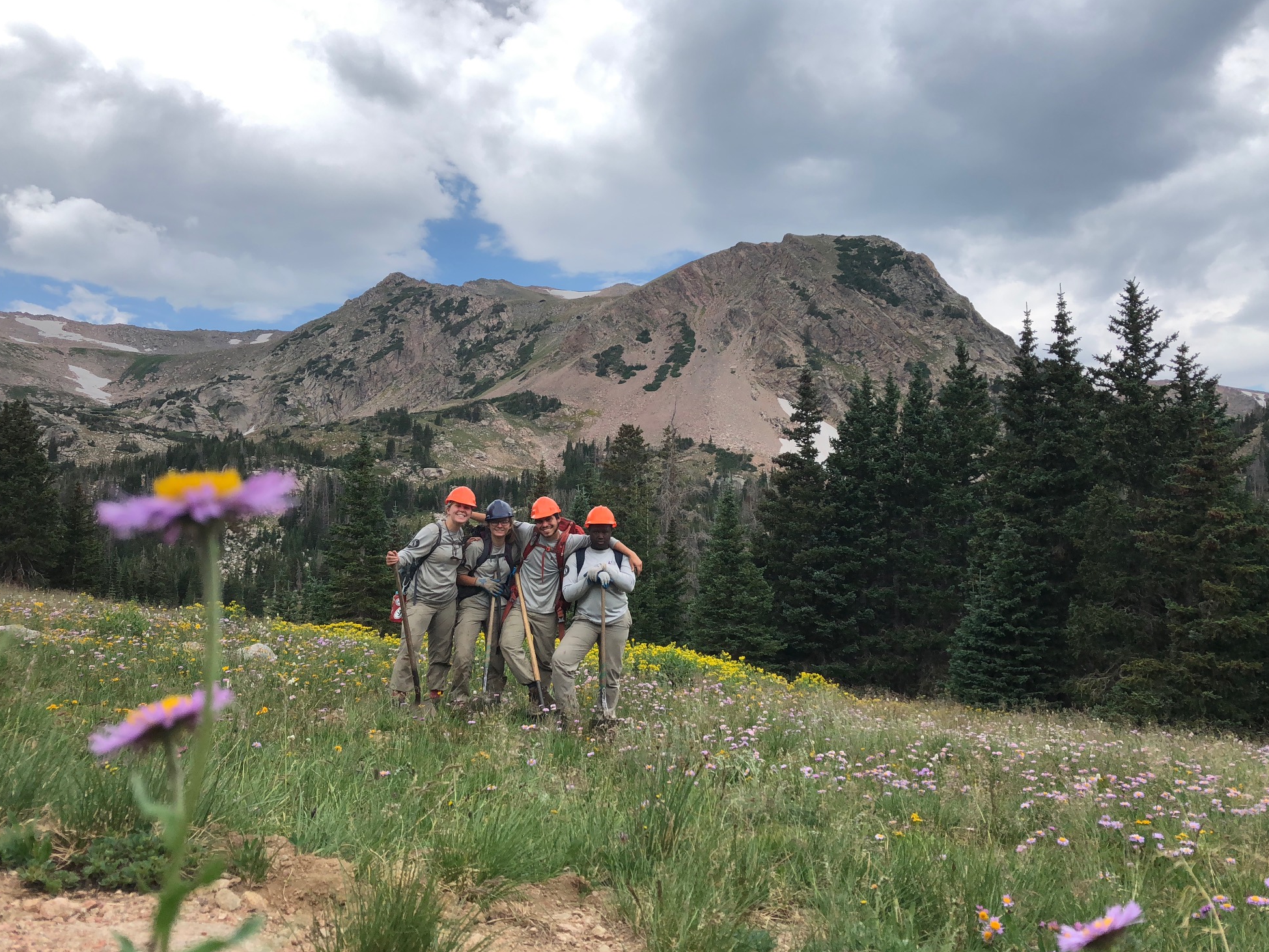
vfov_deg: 46.8
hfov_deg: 60.0
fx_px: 1100
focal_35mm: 30
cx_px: 648
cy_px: 469
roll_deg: +0.4
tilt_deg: +4.0
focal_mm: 3.99
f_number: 1.8
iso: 20
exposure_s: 1/1869
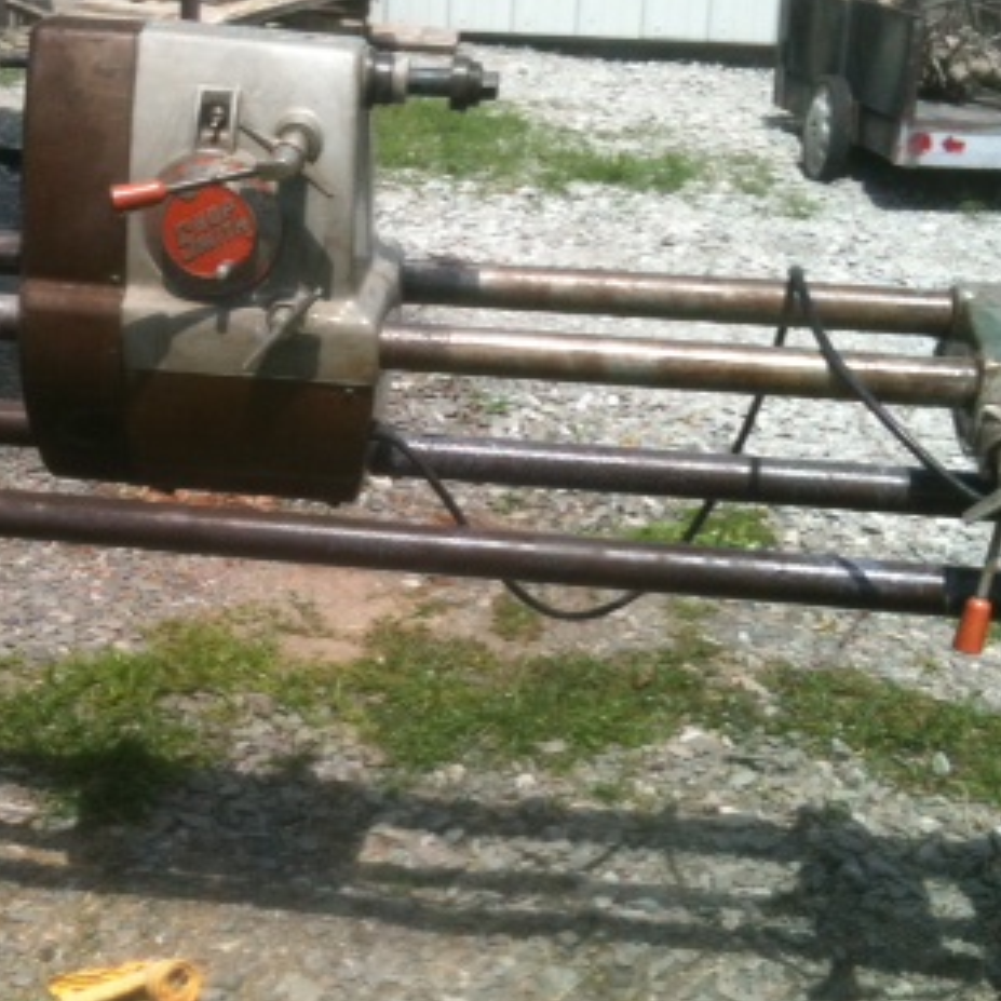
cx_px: 249
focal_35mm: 64
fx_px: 2094
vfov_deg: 26.7
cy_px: 664
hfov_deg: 26.5
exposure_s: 1/763
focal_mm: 3.85
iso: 64
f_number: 2.8
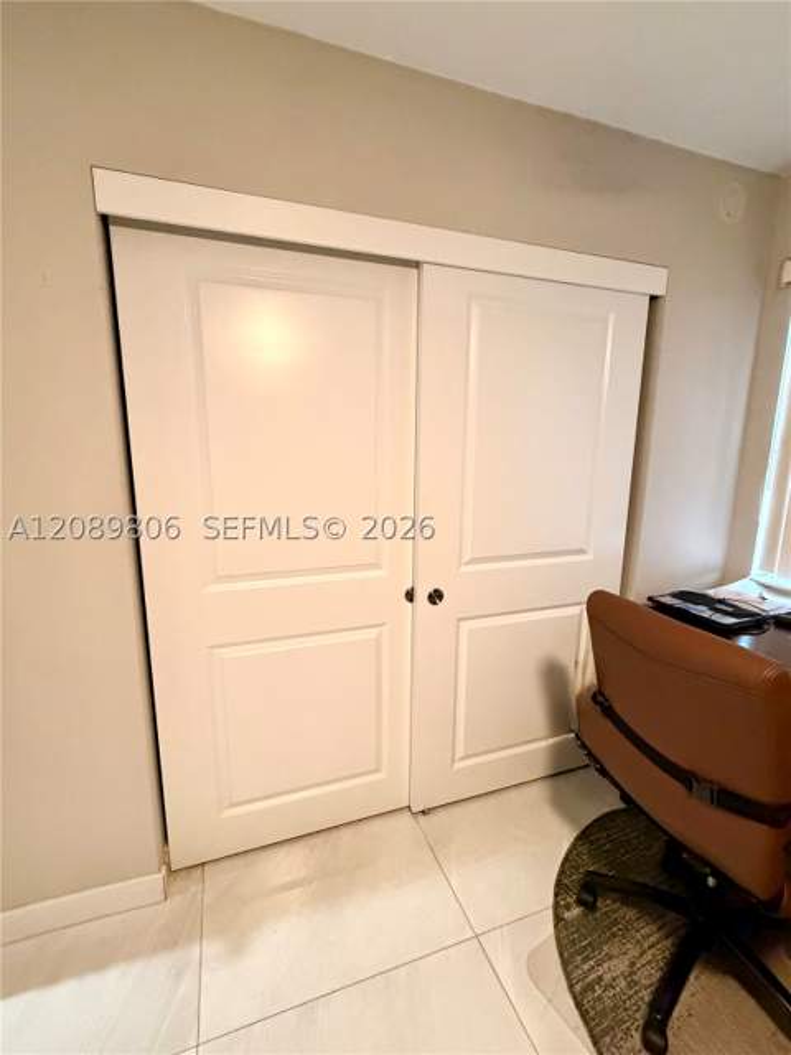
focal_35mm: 14
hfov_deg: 85.7
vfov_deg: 102.1
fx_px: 427
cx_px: 396
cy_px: 528
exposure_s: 1/60
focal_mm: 2.22
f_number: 2.2
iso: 800
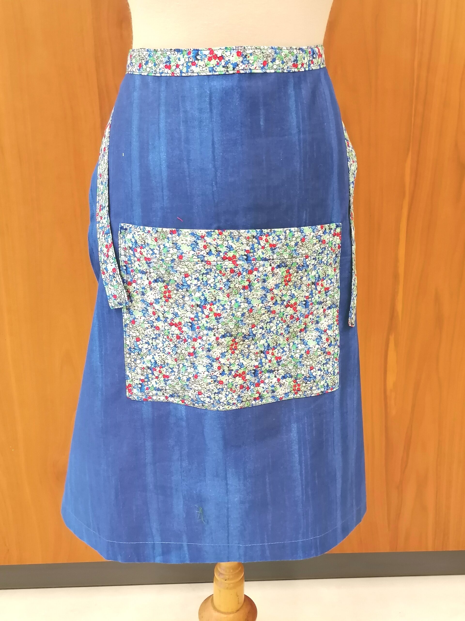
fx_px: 484
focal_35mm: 27
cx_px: 232
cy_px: 310
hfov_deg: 51.4
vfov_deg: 65.3
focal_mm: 4.75
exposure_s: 1/30
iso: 250
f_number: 1.8
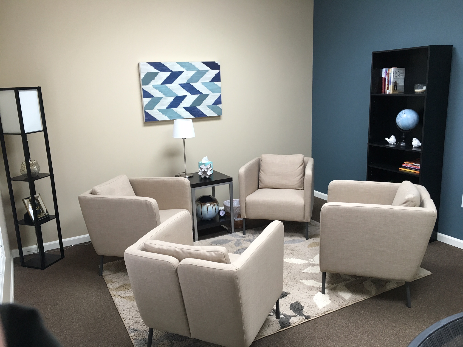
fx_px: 388
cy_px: 174
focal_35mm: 29
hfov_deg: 61.7
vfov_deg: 48.2
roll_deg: +2.0
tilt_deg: -12.0
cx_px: 232
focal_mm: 4.15
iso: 80
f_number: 2.2
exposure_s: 1/30
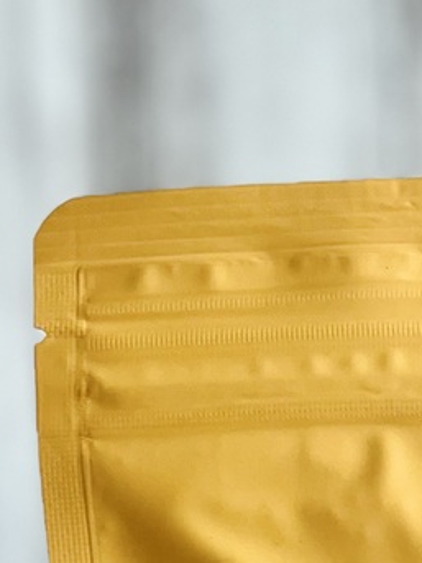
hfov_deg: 14.6
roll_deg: +1.3
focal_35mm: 97
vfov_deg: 17.7
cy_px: 895
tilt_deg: -17.5
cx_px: 539
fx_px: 1578
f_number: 1.6
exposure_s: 1/93
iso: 125
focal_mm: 5.1
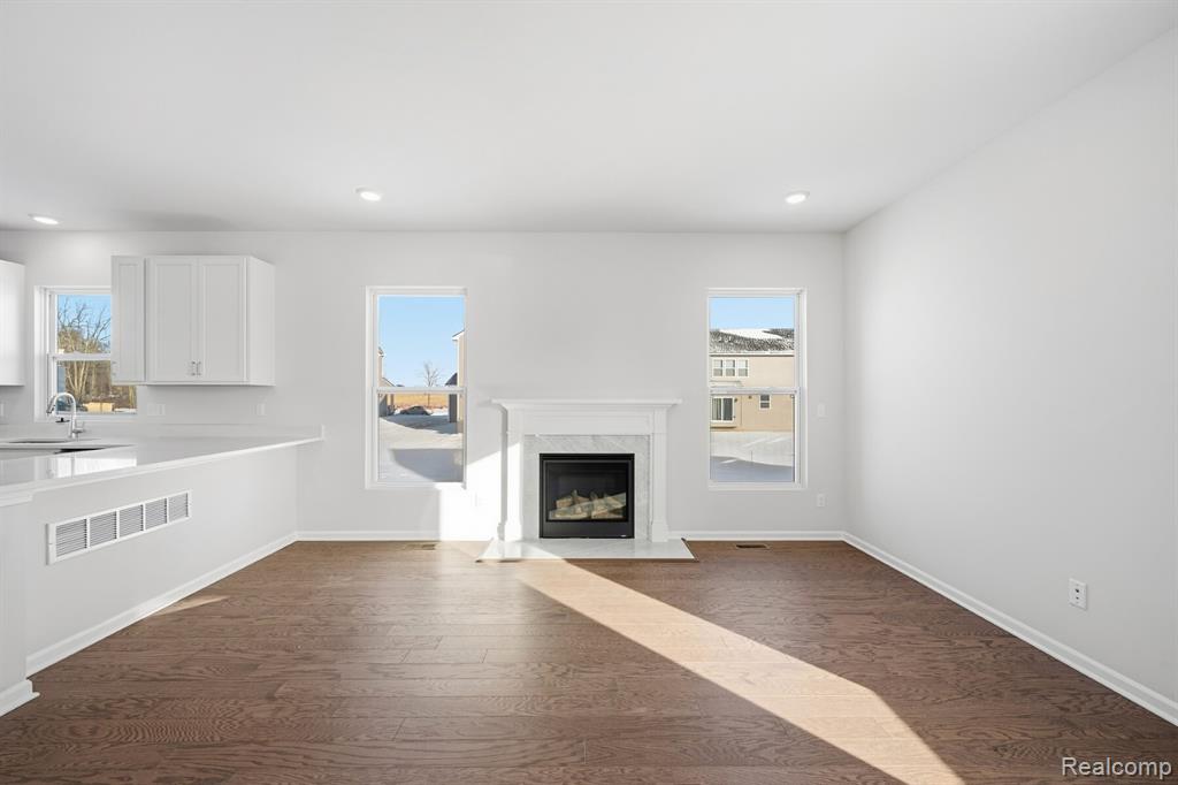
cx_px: 589
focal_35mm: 14
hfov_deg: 104.3
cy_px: 392
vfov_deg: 81.2
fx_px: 458
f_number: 9
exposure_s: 1/40
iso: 50
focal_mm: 14
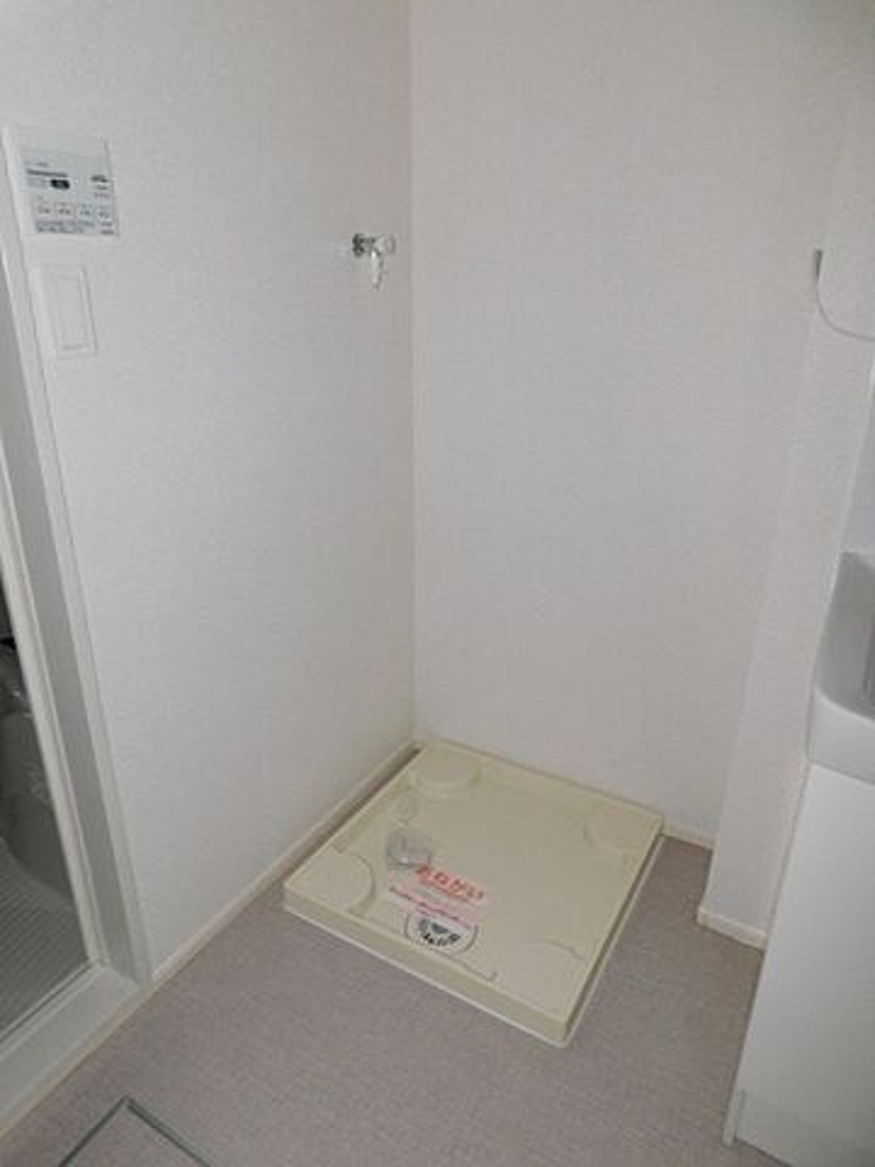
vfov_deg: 73.9
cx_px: 438
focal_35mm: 23
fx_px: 775
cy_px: 584
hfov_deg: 58.9
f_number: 3
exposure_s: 1/30
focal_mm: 4
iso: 200
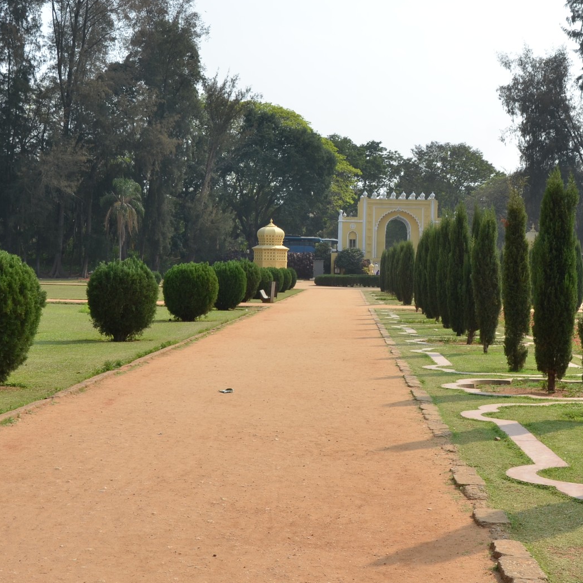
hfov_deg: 27.9
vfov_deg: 28.1
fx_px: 1162
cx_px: 402
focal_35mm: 61
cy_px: 243
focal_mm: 26
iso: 200
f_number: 10
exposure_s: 1/320
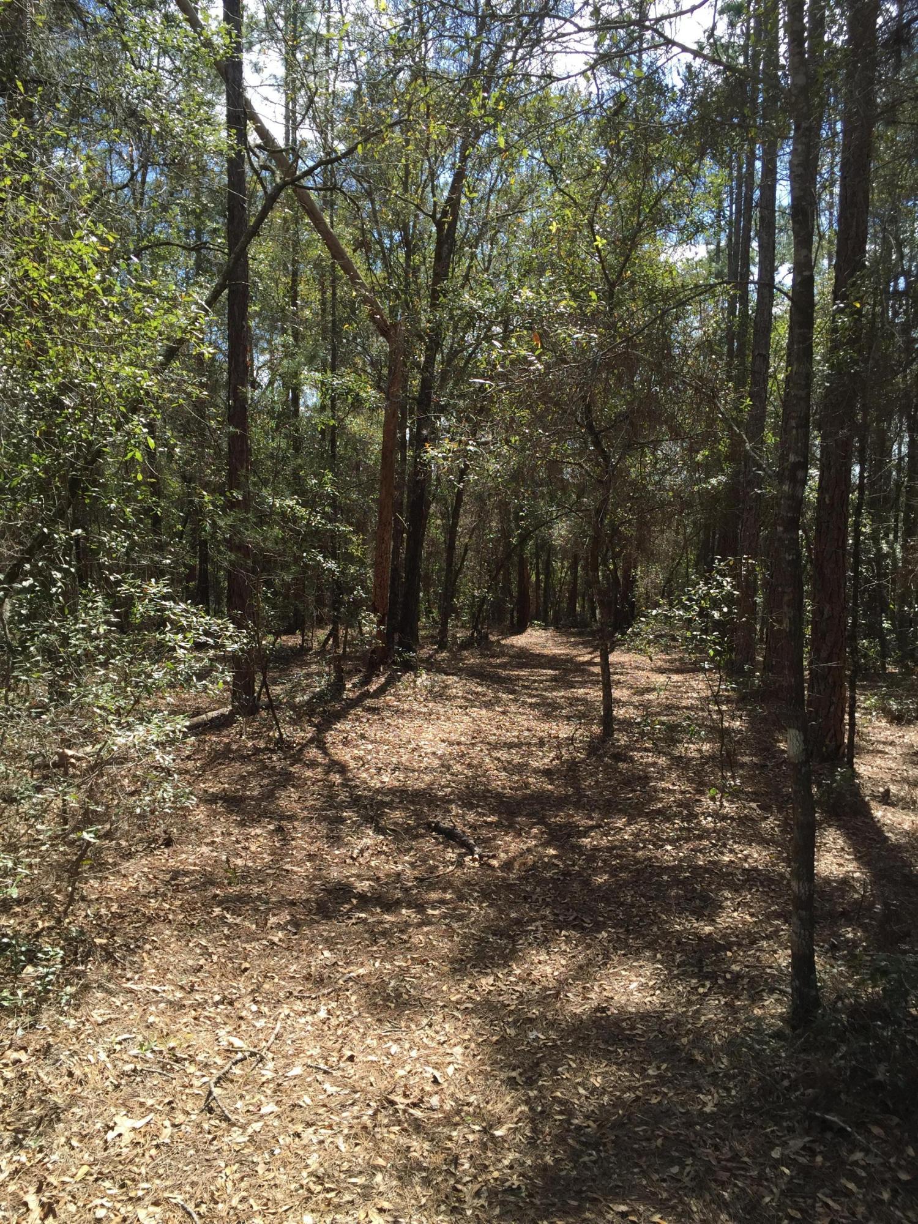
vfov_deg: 61.7
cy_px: 612
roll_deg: -1.2
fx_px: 1025
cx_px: 459
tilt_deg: -5.9
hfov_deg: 48.2
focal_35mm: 29
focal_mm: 4.15
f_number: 2.2
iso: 32
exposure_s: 1/648
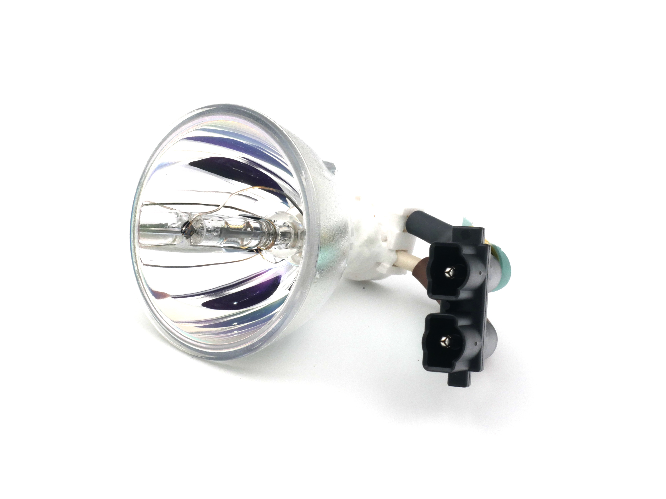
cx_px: 335
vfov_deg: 17.4
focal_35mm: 85
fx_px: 1635
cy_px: 250
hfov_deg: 23.0
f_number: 22
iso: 400
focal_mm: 42
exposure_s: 1/25
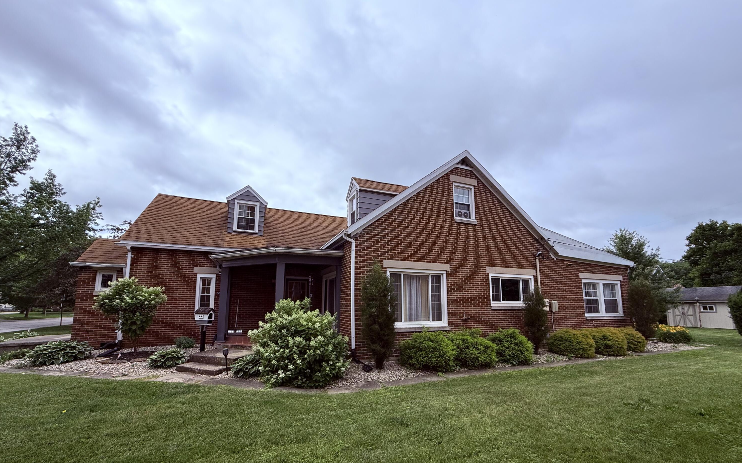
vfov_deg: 74.4
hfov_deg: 101.5
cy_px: 265
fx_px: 303
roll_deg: +0.0
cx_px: 369
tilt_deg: +7.9
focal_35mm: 15
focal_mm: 2.22
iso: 64
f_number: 2.2
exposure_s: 1/2320
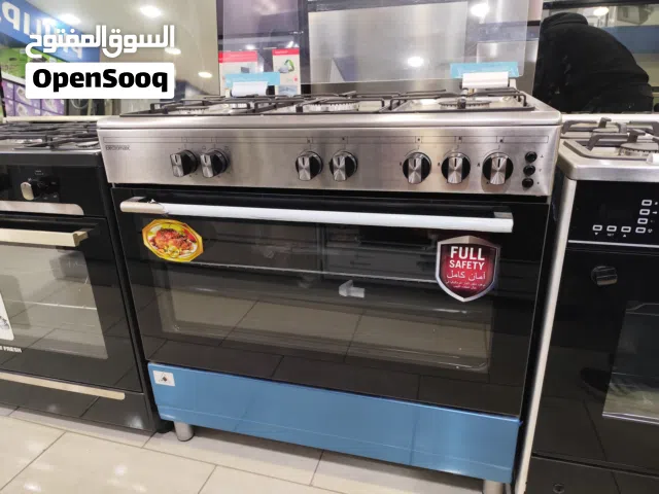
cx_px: 330
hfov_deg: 73.9
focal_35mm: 23
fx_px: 438
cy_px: 247
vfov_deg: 58.9
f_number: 1.65
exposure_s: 1/25
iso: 500
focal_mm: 6.14
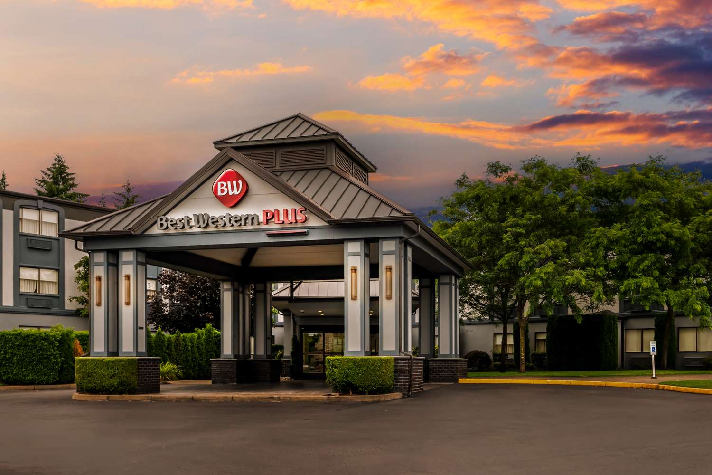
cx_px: 356
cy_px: 238
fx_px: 475
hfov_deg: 73.7
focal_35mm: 24
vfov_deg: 53.1
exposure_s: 1/800
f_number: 8
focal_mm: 24
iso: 800
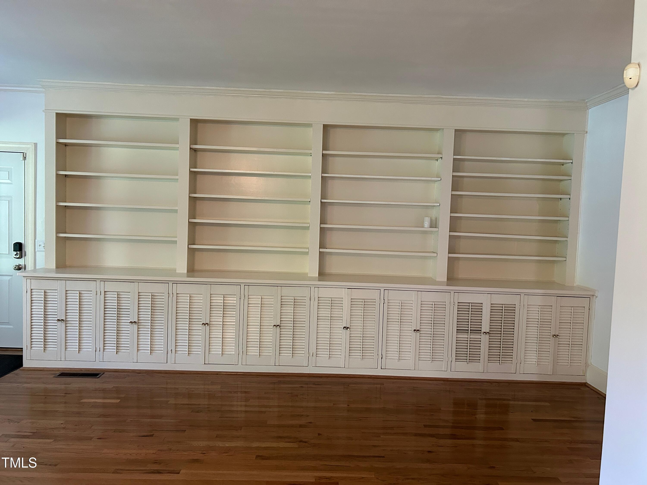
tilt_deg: -3.1
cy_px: 242
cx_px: 324
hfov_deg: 67.3
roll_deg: -1.7
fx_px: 486
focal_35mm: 26
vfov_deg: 53.1
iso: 400
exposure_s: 1/60
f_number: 1.5
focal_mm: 5.7
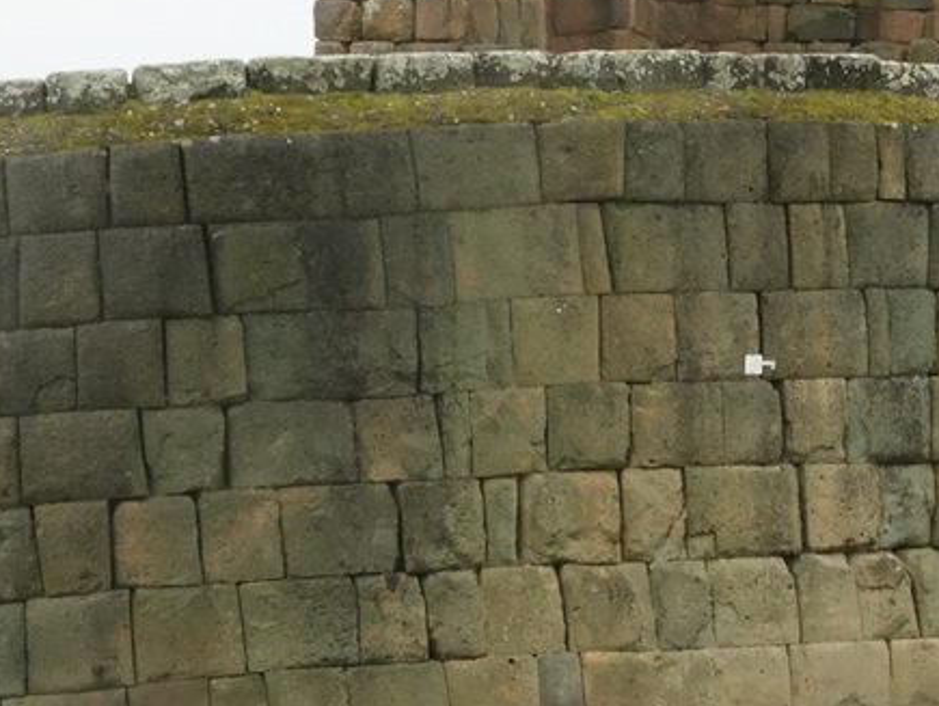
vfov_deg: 3.1
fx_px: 12950
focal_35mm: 477
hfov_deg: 4.2
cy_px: 377
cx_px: 736
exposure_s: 1/50
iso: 800
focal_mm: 49.51
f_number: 13
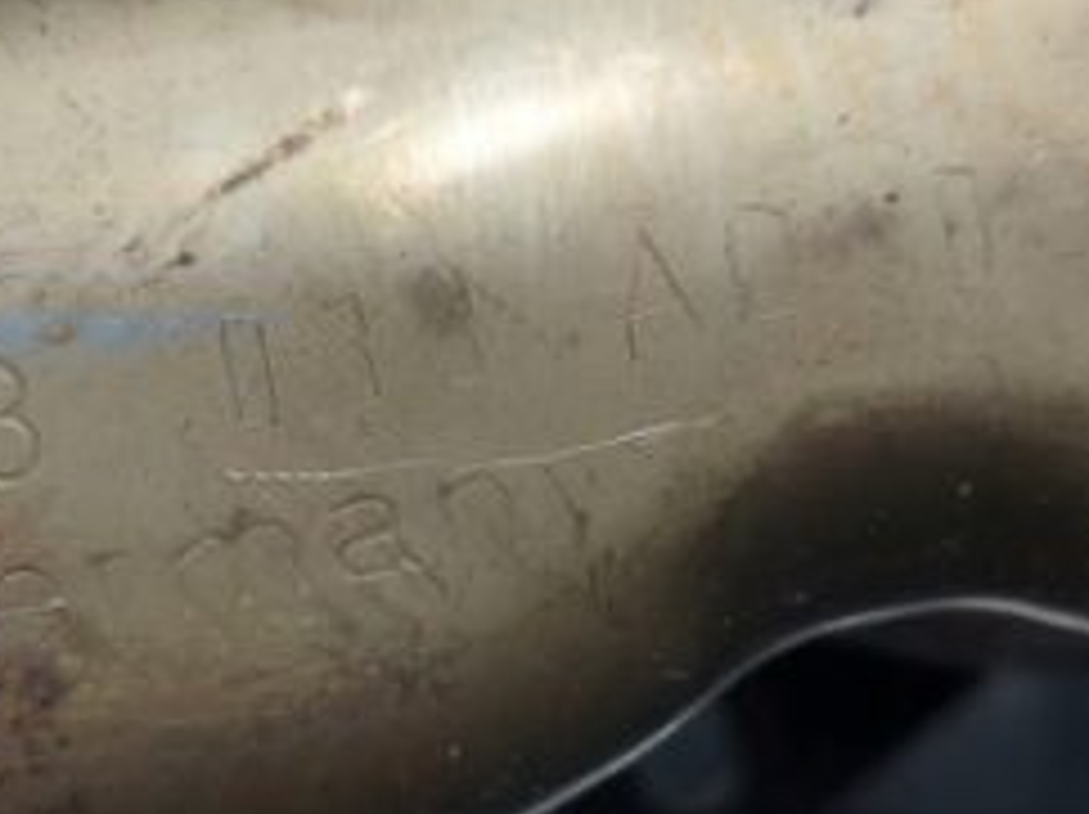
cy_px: 472
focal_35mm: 62
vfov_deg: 23.6
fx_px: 1949
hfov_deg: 31.2
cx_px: 490
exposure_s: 1/100
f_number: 1.8
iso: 50
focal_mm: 5.23
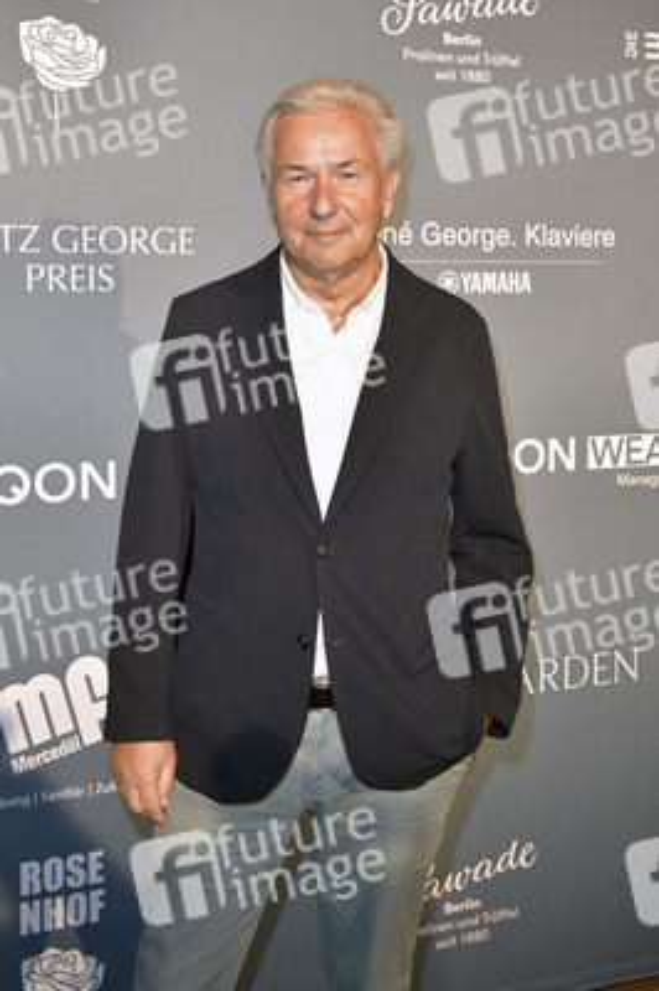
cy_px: 496
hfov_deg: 37.8
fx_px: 963
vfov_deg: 54.5
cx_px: 330
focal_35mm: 35
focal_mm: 35
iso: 1250
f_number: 5.6
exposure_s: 1/200
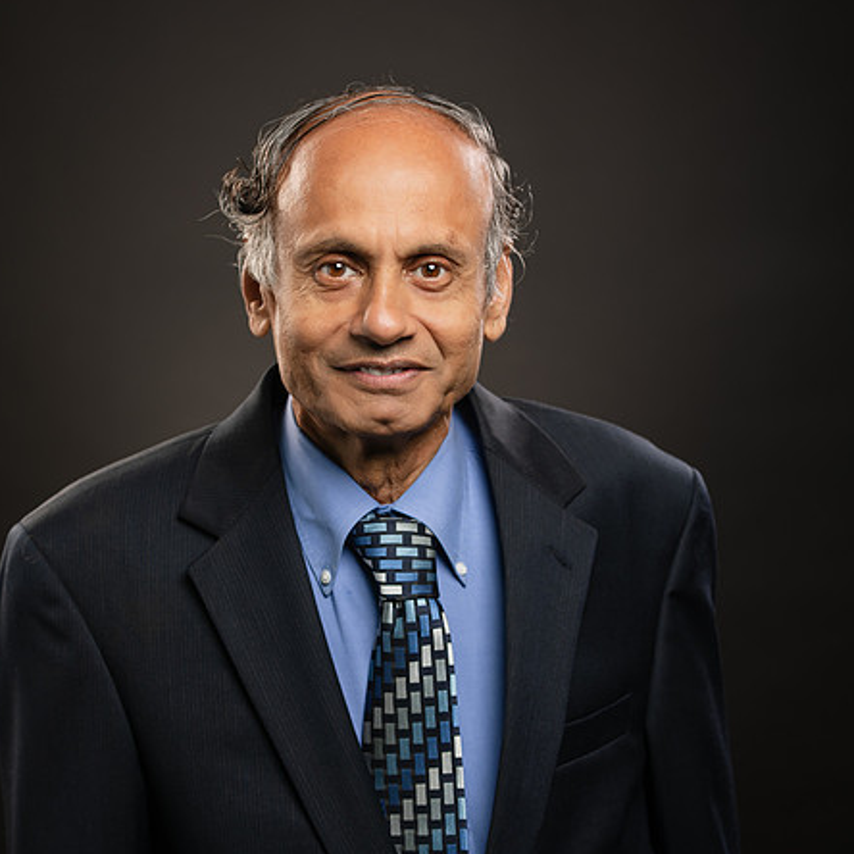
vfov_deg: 15.2
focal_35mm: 115
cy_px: 443
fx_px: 3210
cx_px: 361
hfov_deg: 15.1
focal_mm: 78
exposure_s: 1/250
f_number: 5
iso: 160
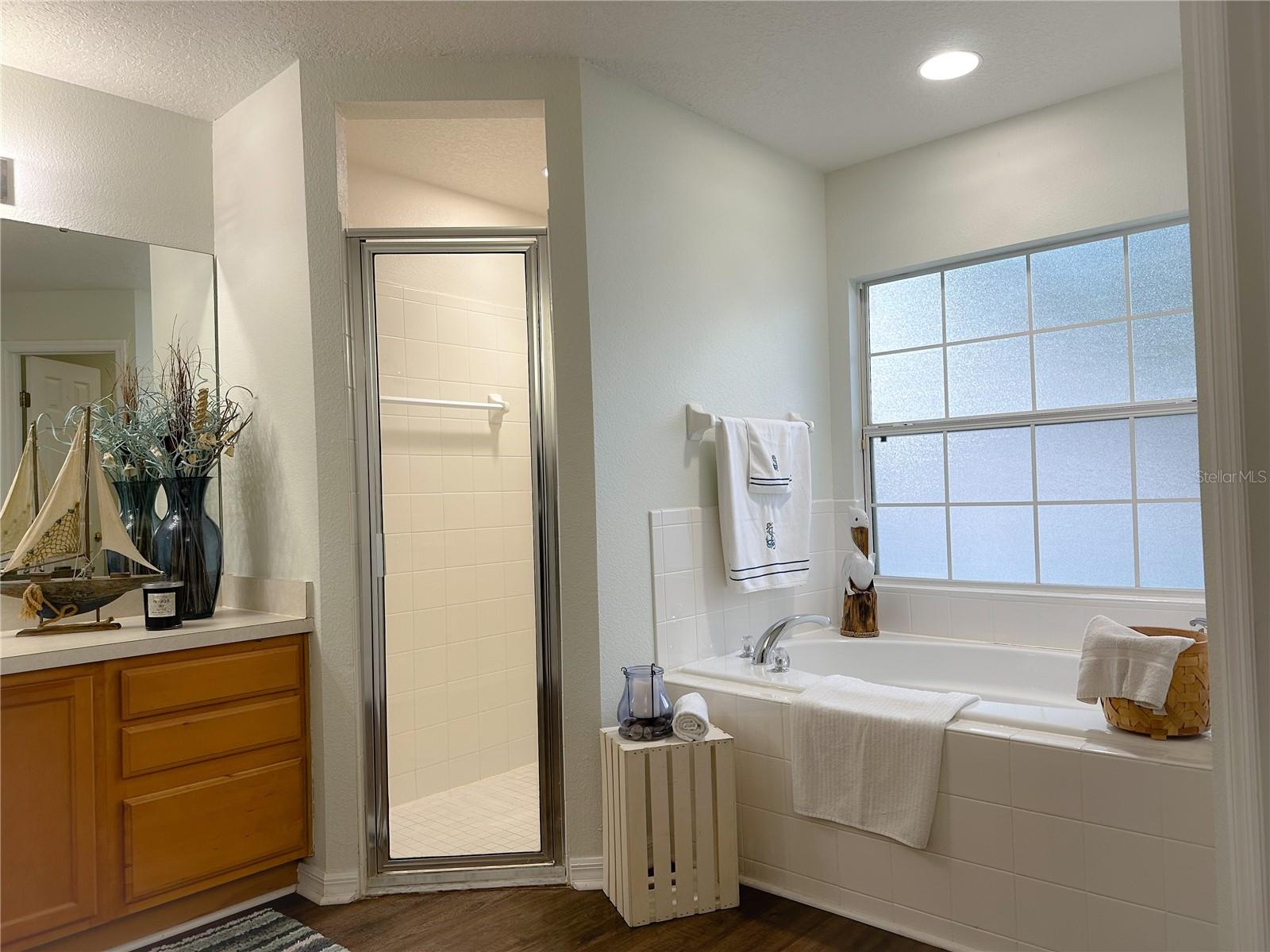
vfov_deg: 56.8
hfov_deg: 71.6
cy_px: 476
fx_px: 881
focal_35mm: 24
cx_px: 635
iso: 125
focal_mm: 6.86
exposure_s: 1/120
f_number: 1.8
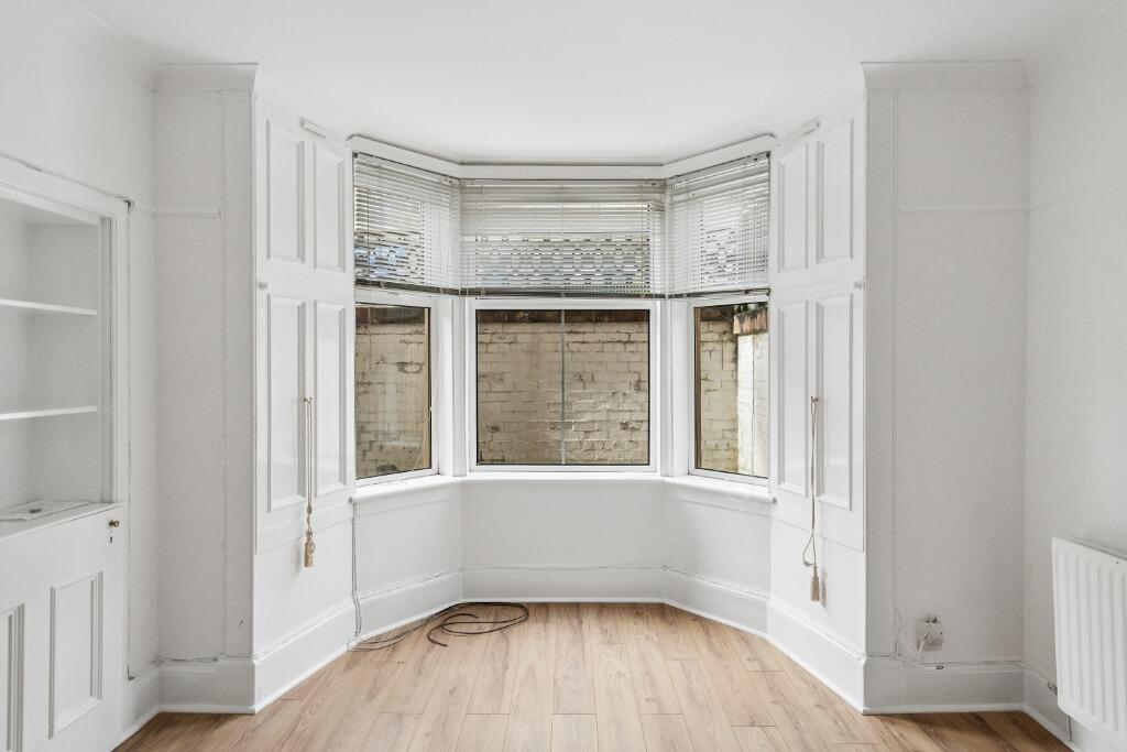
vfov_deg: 61.9
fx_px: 626
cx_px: 564
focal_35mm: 20
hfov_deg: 84.0
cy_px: 376
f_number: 4
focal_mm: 20
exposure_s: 1/2500
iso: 3200
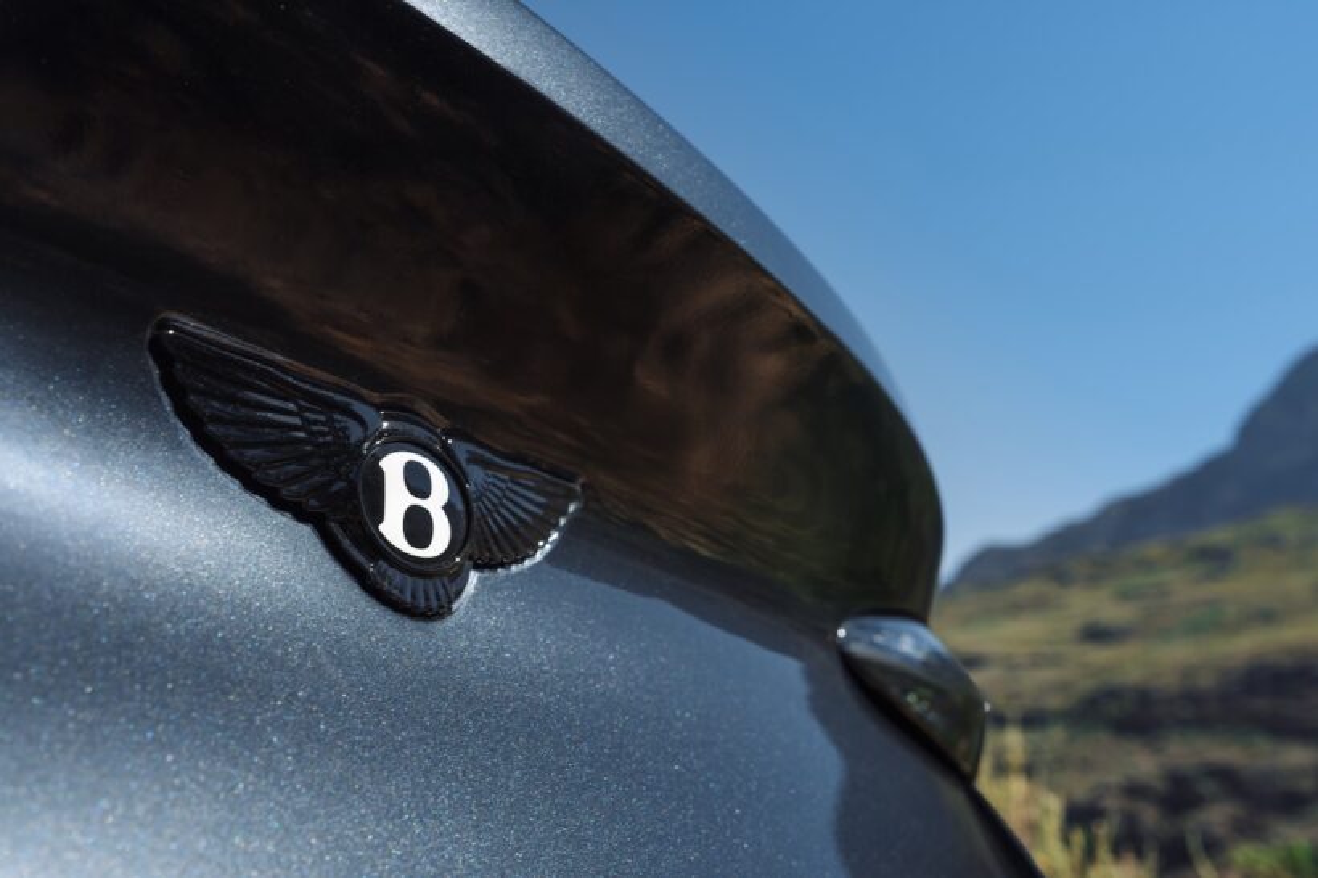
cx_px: 659
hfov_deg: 46.4
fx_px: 1537
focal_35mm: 42
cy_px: 439
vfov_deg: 31.9
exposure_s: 1/60
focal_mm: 42
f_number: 8
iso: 100
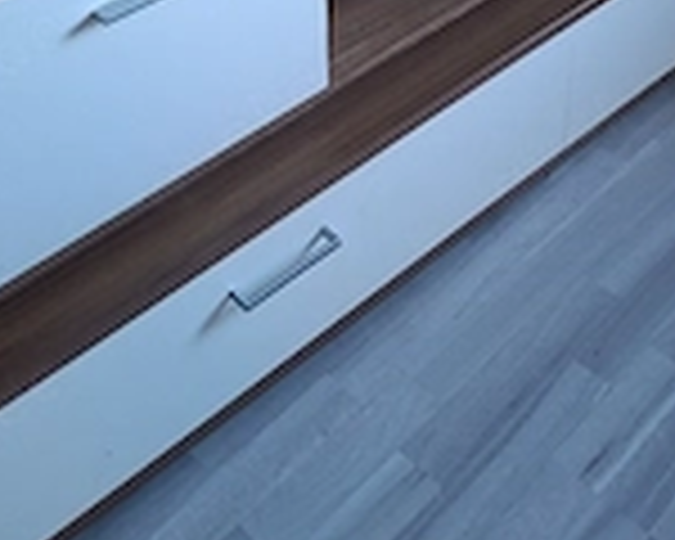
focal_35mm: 60
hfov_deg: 31.4
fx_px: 1199
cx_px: 374
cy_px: -194
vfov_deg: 22.3
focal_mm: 5.54
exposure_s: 1/30
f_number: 1.8
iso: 400
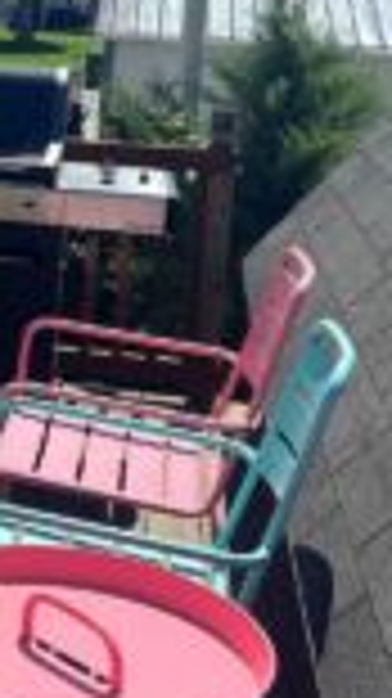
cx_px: -185
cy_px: 140
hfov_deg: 15.3
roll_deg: -1.4
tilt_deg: -7.7
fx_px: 1351
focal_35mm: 73
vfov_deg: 28.4
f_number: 1.5
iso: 50
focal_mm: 5.7
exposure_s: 1/3968
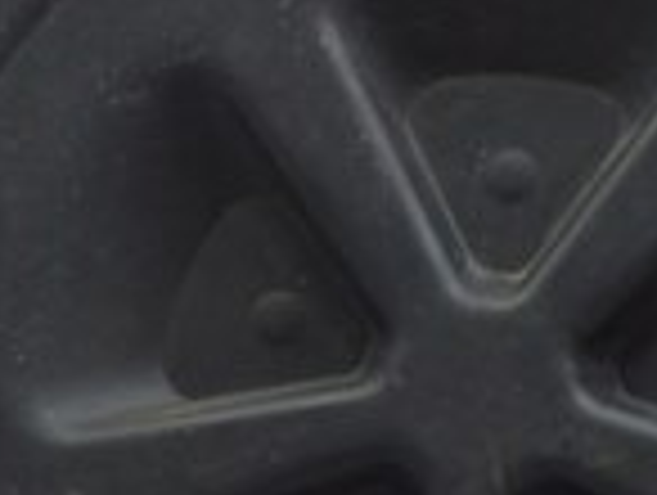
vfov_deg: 6.4
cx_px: 522
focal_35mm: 232
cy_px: 376
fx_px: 4418
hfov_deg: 8.5
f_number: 3.8
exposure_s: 1/50
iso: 400
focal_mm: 23
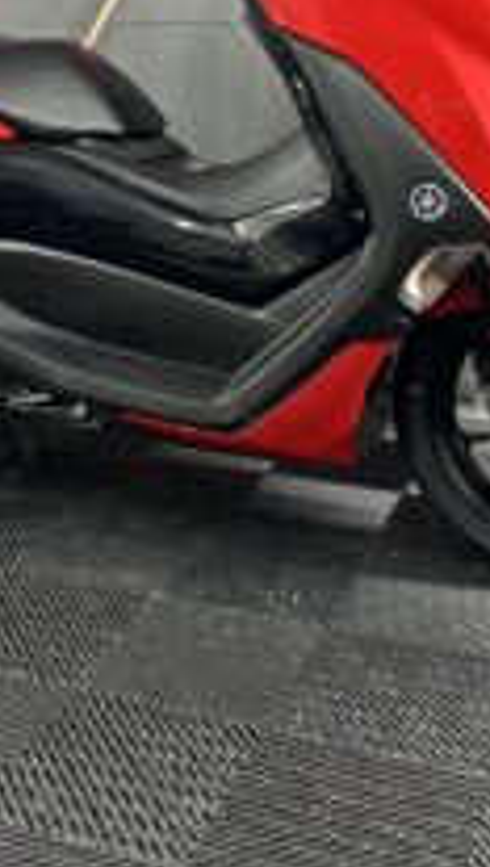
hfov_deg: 23.6
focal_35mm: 51
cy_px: 132
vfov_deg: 38.5
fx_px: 1174
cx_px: 214
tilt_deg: -4.6
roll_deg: -1.1
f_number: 1.5
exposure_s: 1/50
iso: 250
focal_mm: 5.7
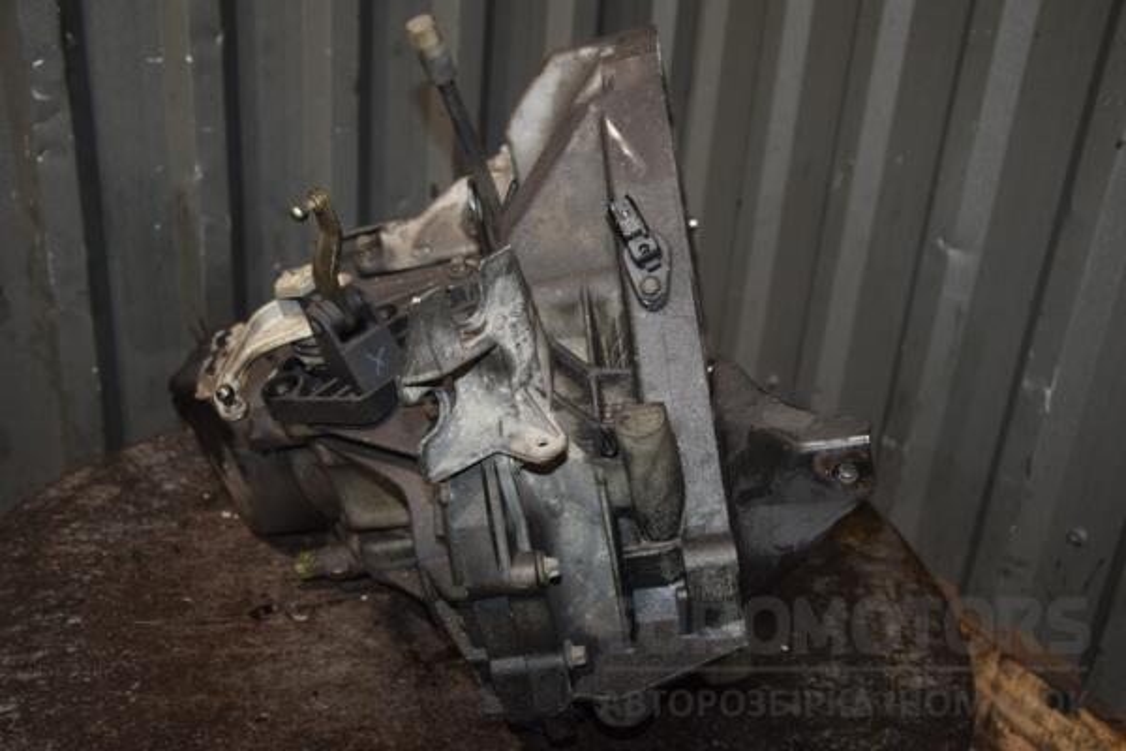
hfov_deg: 53.1
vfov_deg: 36.9
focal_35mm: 36
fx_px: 1126
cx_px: 563
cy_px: 376
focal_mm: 24
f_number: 5
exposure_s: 1/60
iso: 800
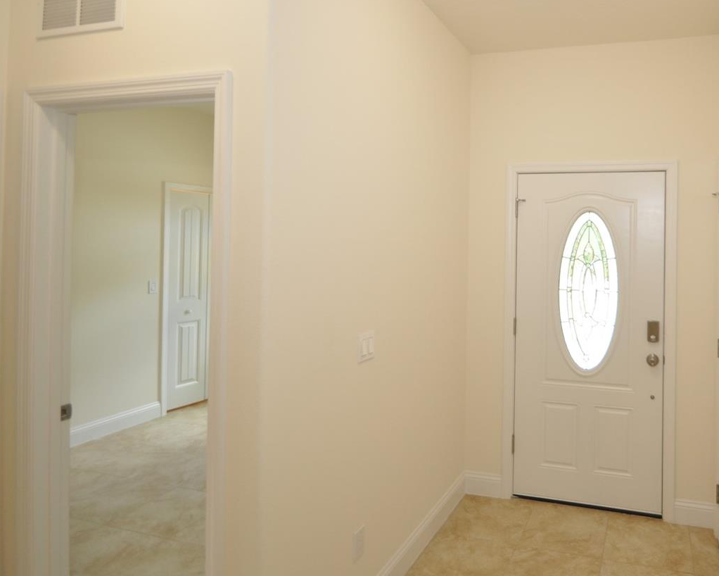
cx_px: 537
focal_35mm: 22
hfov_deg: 70.1
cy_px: 251
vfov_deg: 62.9
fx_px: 468
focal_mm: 10
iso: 400
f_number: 5
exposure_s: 1/100
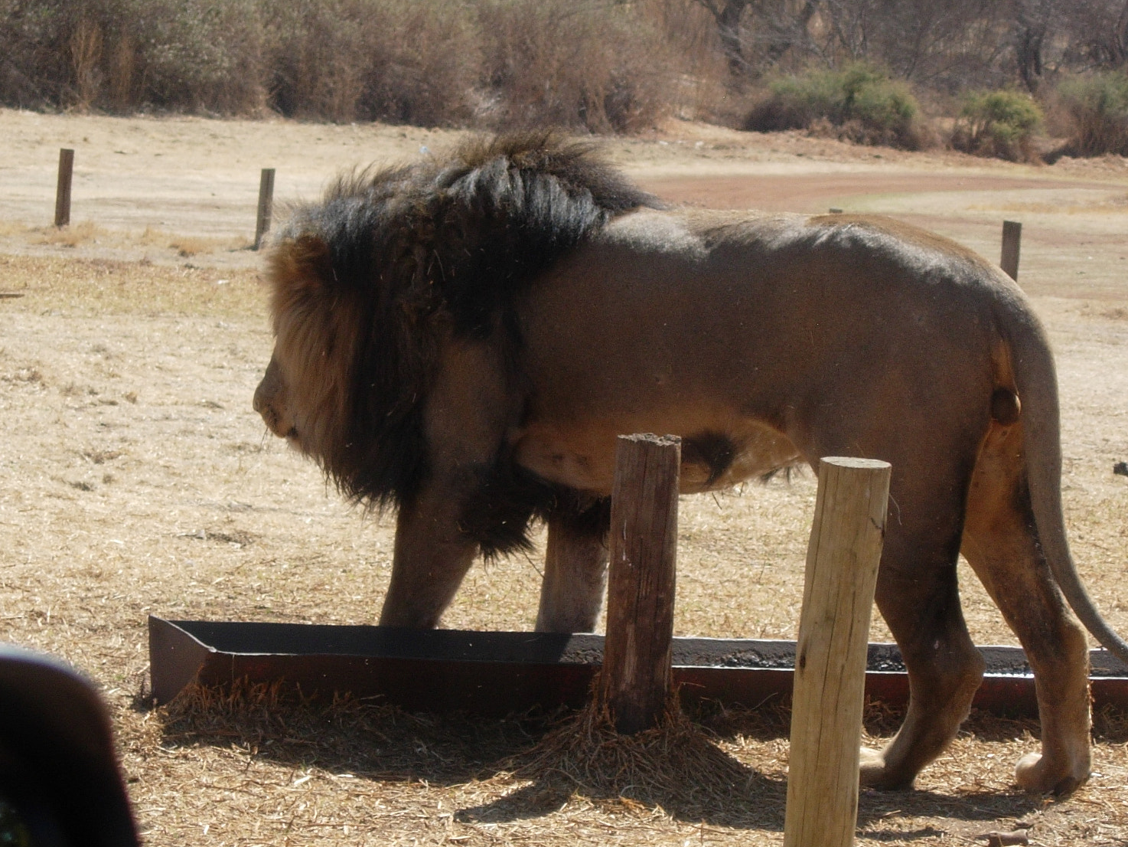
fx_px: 5117
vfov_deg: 9.5
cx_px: 569
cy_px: 453
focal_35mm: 157
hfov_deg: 12.6
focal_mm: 23.4
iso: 64
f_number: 4.9
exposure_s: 1/342
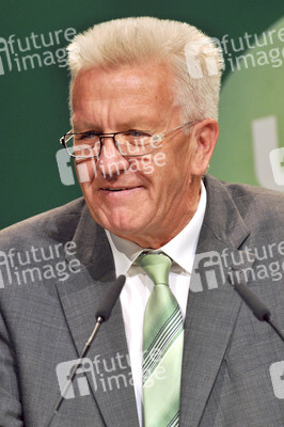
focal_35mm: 360
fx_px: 4267
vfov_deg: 5.7
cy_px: 214
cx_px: 142
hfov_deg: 3.8
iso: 800
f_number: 6.3
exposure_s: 1/160
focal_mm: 240
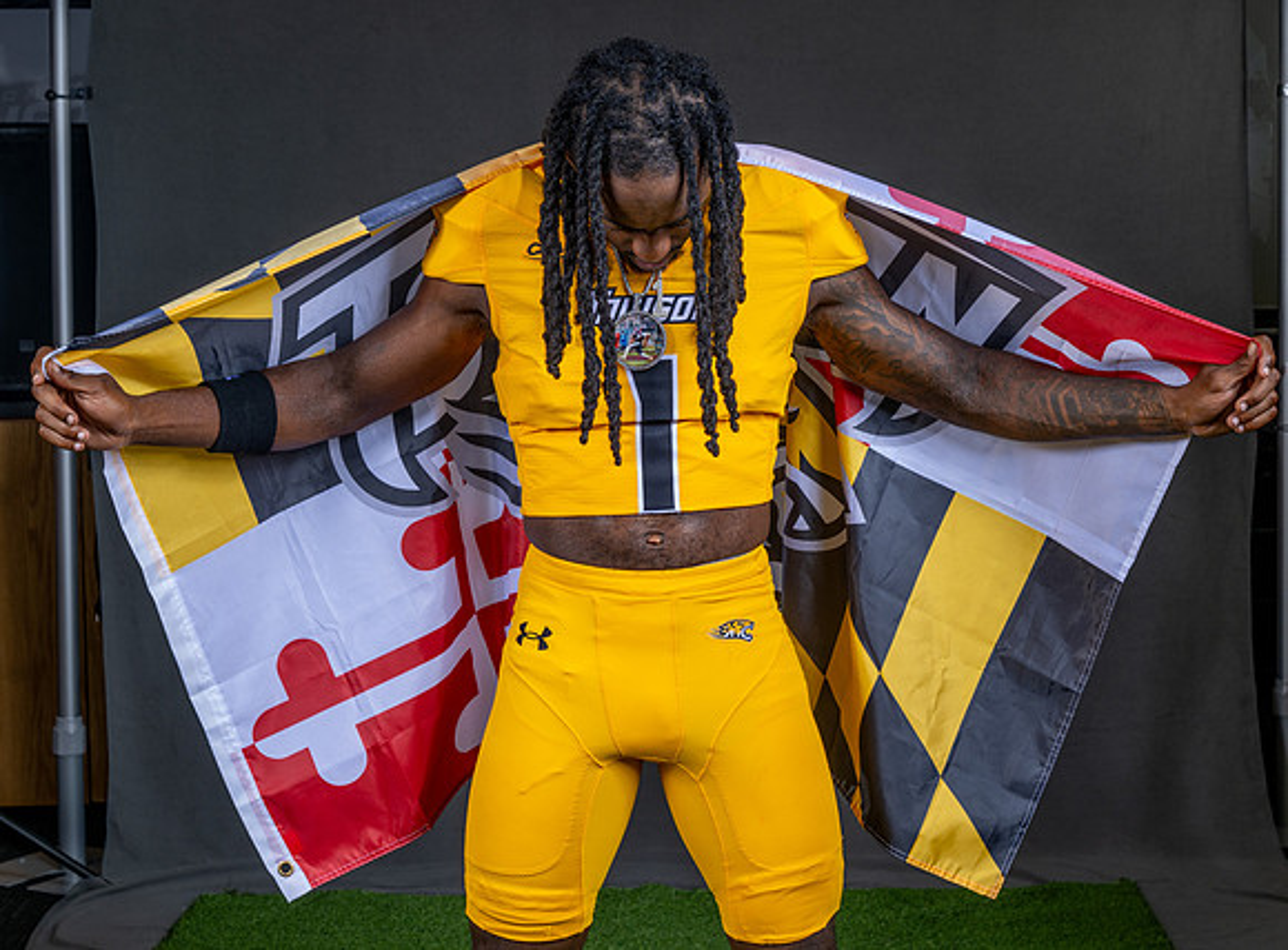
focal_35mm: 61
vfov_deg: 23.8
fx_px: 2252
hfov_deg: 31.9
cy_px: 435
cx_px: 716
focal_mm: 47
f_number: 8
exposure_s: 1/200
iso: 100
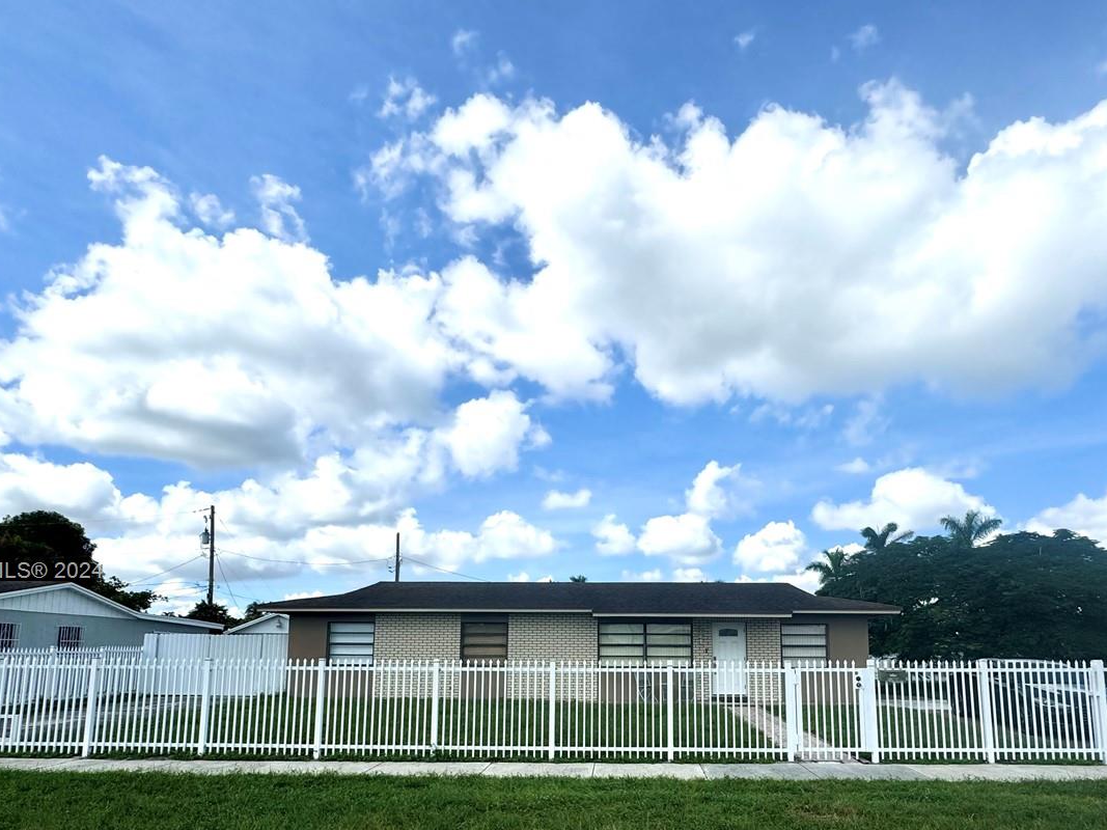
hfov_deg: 78.8
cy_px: 573
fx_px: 671
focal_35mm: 21
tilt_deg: +7.5
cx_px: 602
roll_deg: -0.3
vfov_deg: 61.4
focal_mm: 2.22
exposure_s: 1/3247
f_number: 2.2
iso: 50
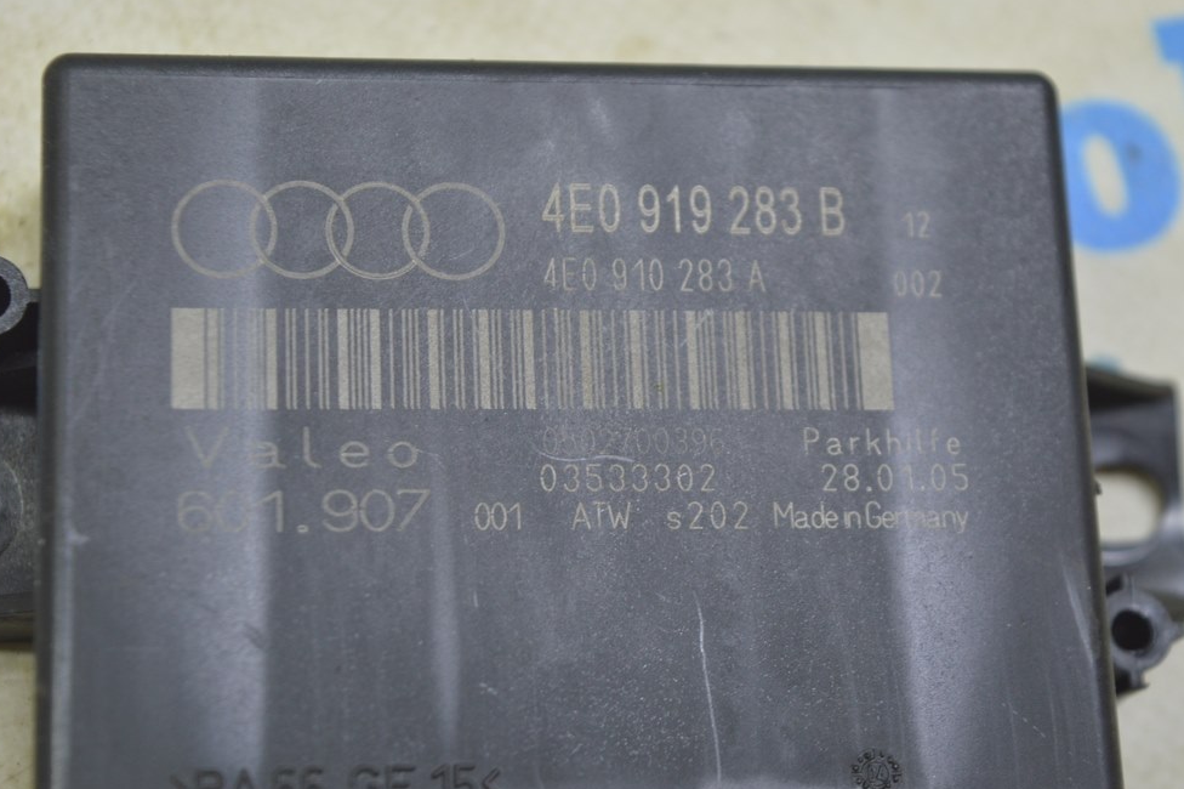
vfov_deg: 15.8
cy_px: 401
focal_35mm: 87
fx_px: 2845
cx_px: 567
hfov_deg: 23.5
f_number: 5.6
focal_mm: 55
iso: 400
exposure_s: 1/20
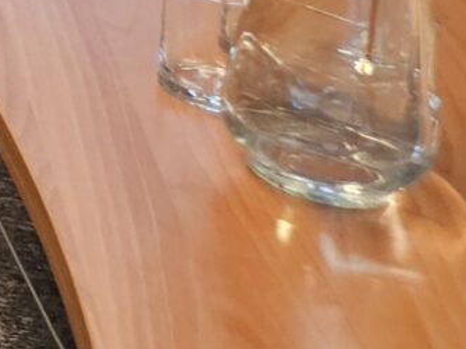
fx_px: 2368
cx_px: -1221
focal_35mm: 176
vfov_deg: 7.5
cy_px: -660
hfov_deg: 8.2
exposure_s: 1/100
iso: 160
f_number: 1.8
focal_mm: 5.4
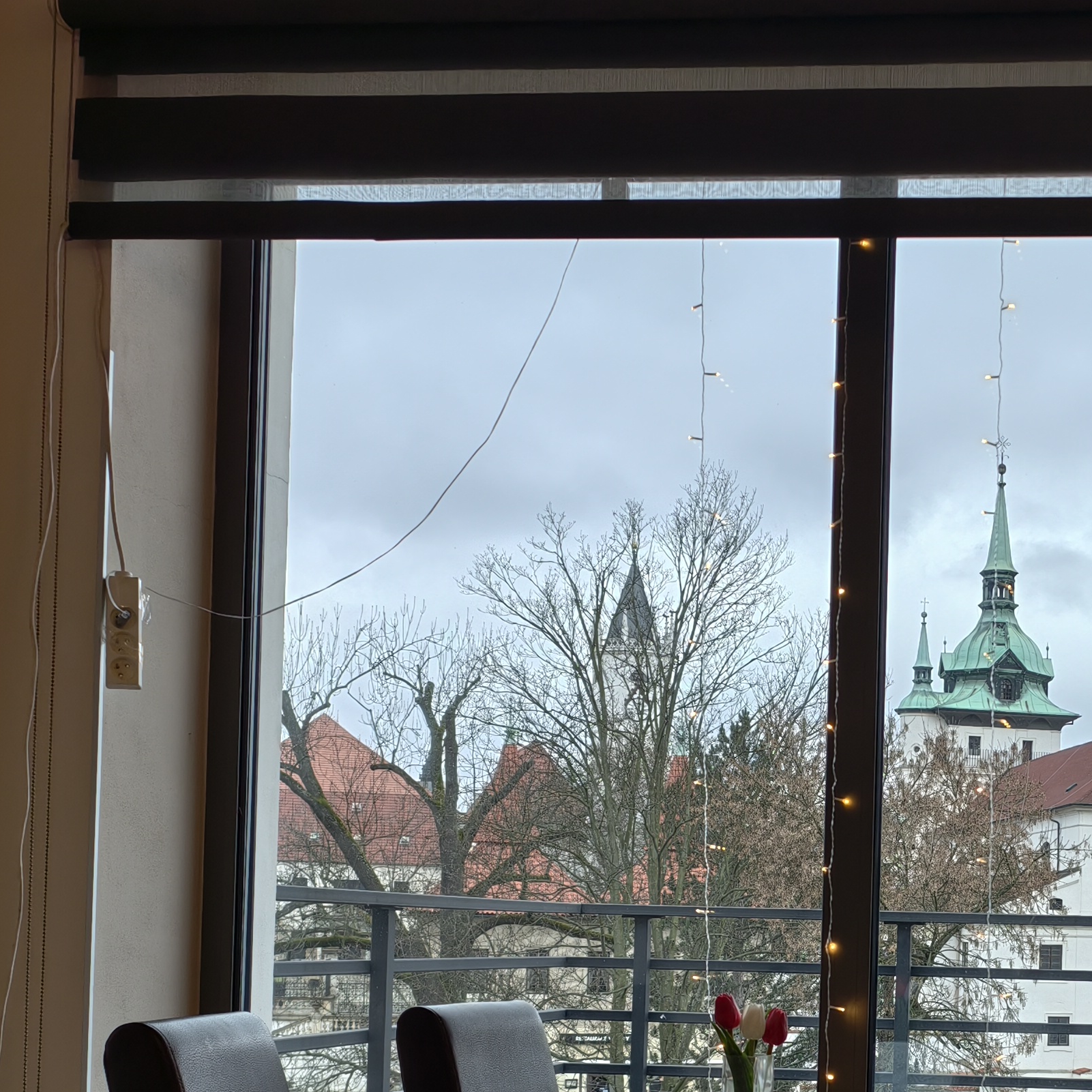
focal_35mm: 52
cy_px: 917
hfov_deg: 31.1
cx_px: 1014
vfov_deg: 31.7
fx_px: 1856
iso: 71
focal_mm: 6.54
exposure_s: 1/115
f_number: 1.57
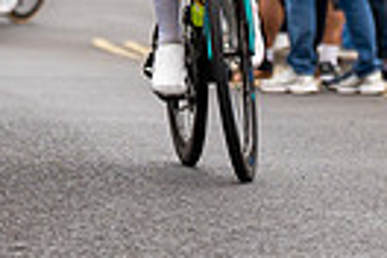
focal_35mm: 452
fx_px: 4859
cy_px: -254
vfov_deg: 3.0
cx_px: 161
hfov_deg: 4.6
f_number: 3.5
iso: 320
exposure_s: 1/1000
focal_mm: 103
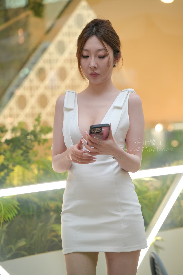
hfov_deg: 9.5
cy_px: 138
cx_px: 92
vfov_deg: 14.2
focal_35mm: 145
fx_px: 1106
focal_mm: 145
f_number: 3.5
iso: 800
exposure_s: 1/250
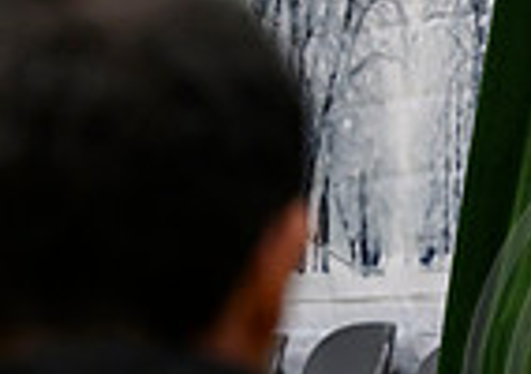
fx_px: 5208
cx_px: 907
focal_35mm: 347
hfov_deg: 5.7
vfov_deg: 4.1
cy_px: 424
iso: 2000
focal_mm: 82
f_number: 4
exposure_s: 1/200
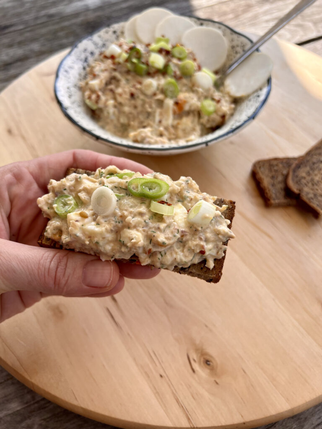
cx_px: 161
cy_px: 214
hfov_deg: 53.1
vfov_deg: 67.3
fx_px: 322
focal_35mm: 26
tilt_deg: -59.0
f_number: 1.5
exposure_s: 1/1511
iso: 50
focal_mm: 5.7
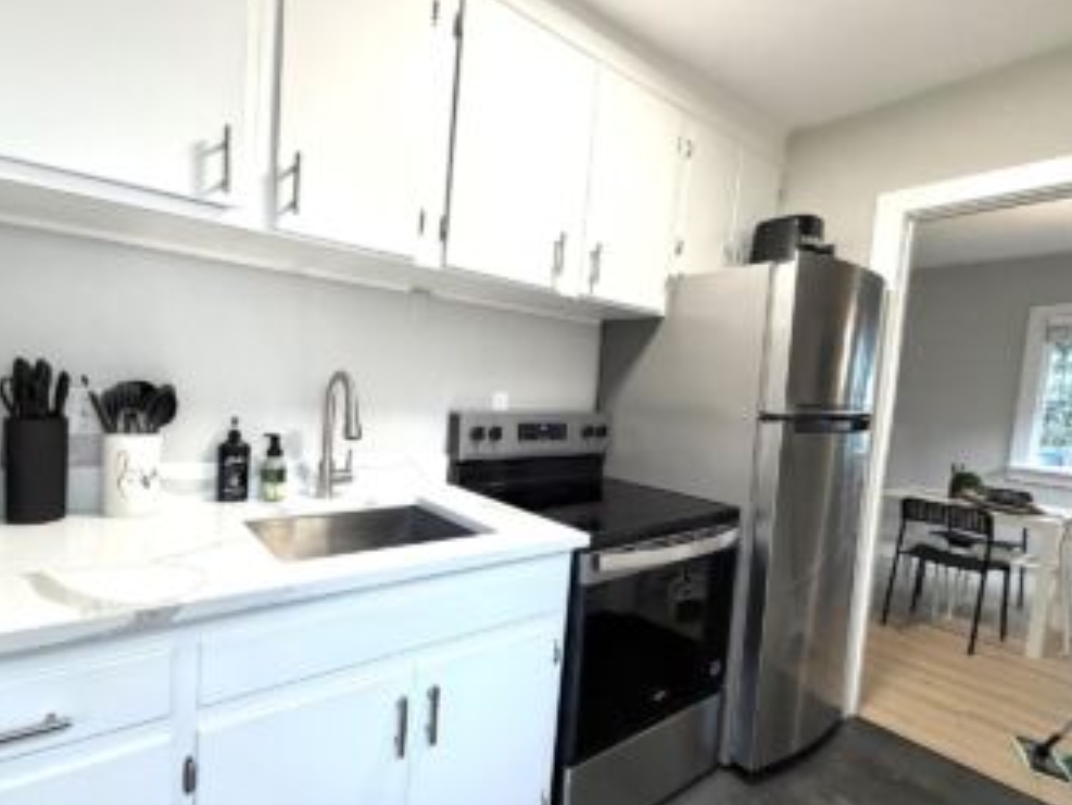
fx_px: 527
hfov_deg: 89.9
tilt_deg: -5.1
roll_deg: -3.9
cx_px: 430
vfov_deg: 74.7
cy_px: 417
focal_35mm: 17
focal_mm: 2.22
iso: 320
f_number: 2.2
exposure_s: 1/120
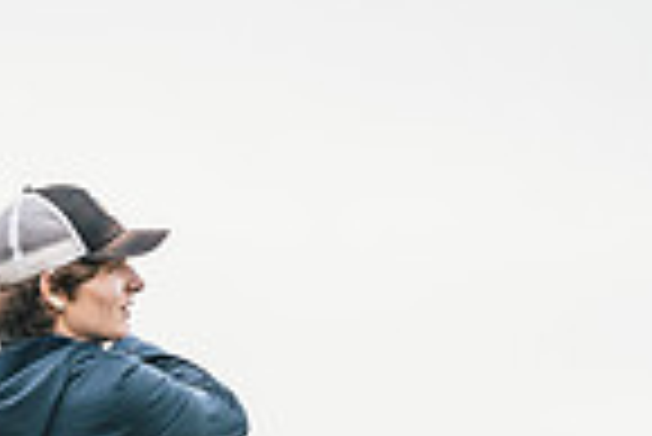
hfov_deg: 5.8
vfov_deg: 3.8
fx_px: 6472
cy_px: 699
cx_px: -27
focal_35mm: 357
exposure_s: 1/4000
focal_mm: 86
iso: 640
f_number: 2.8
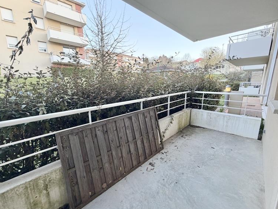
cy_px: 105
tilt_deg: -10.8
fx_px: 120
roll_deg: +0.3
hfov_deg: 98.2
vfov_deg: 81.7
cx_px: 136
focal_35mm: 15
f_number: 2.2
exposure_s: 1/121
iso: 125
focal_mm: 2.22
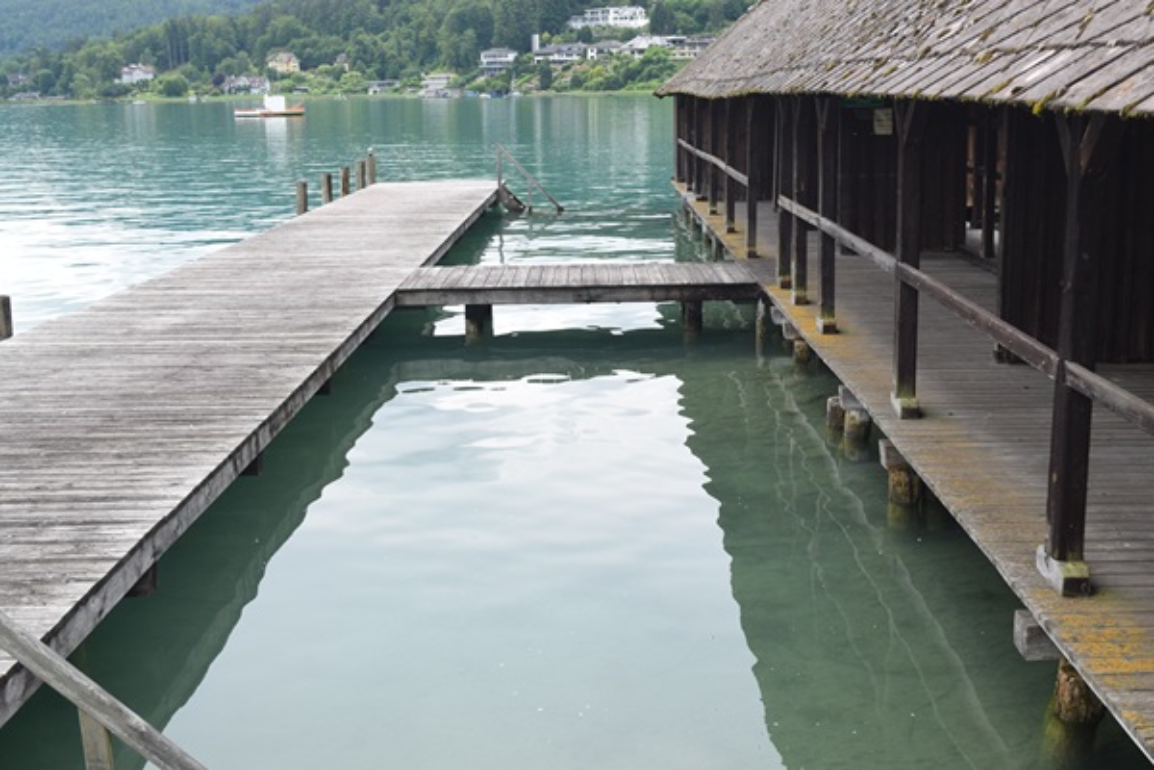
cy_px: 385
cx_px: 577
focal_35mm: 48
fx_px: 1539
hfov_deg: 41.1
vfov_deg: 28.1
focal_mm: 32
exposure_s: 1/125
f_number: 7.1
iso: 100
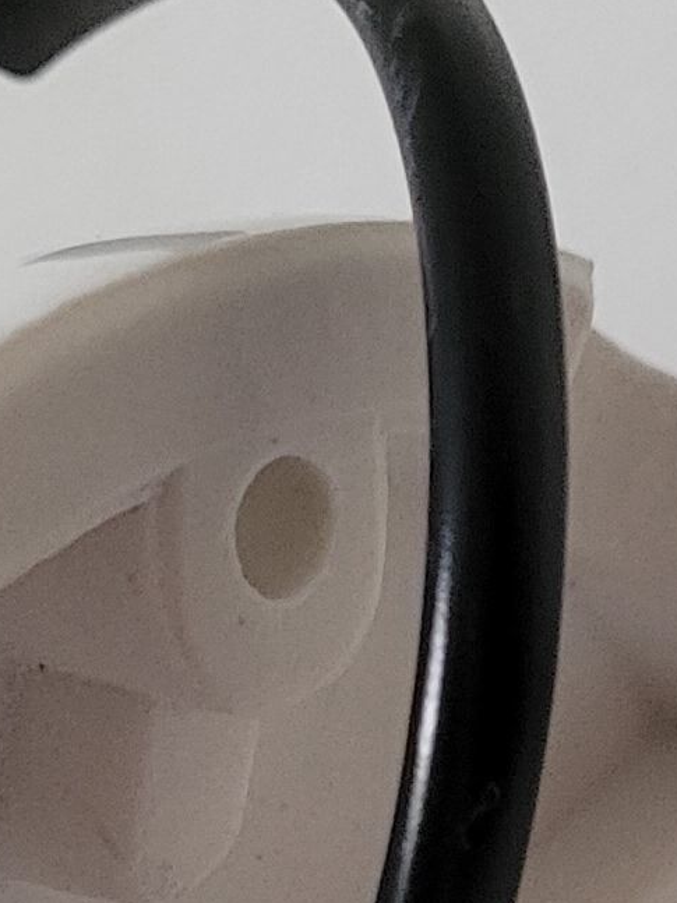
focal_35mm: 162
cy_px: 1290
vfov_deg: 11.7
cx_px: 172
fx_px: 4226
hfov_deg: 9.1
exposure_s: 1/50
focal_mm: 5.4
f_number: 1.8
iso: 640
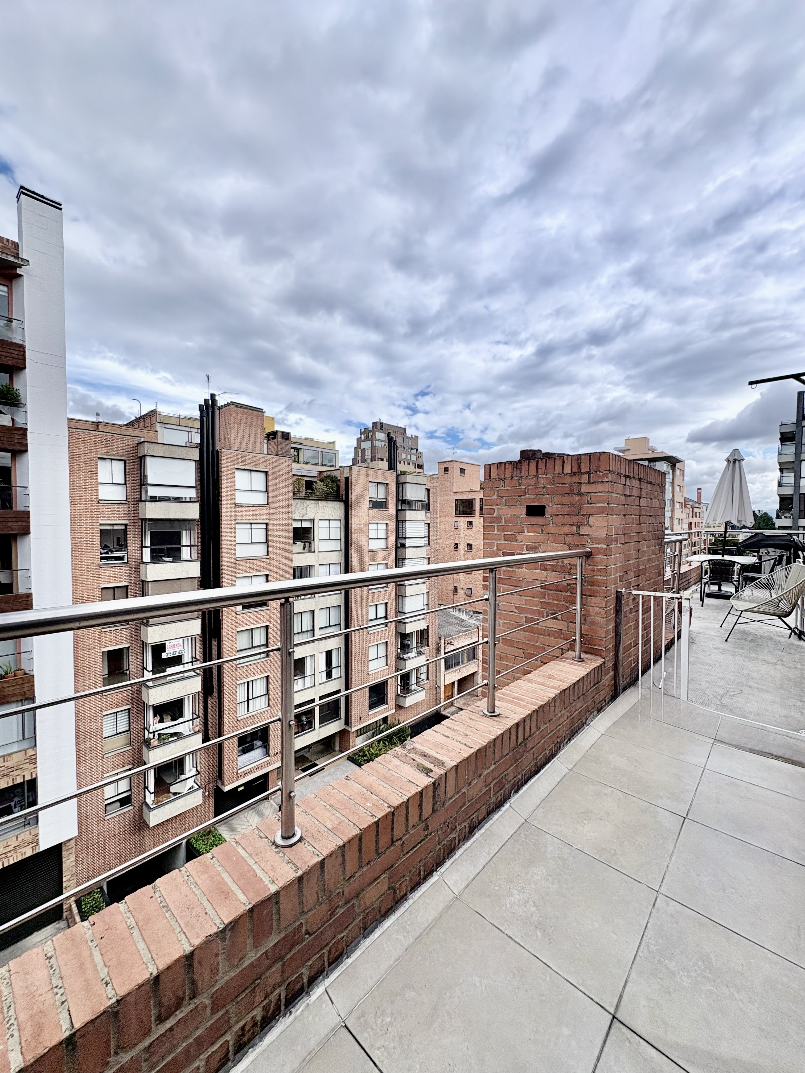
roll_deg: -0.7
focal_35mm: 14
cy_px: 536
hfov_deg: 85.7
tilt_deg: -1.7
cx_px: 402
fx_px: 434
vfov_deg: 102.1
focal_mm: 2.22
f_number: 2.2
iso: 50
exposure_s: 1/1299
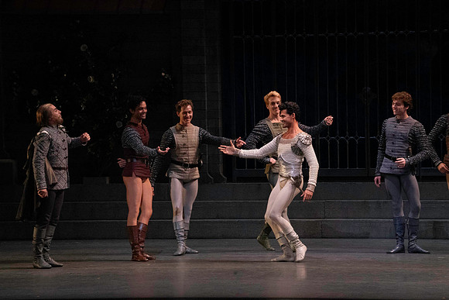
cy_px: 150
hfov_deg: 10.3
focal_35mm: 200
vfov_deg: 6.9
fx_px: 2495
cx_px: 224
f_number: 13
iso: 16000
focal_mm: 200
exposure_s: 1/400
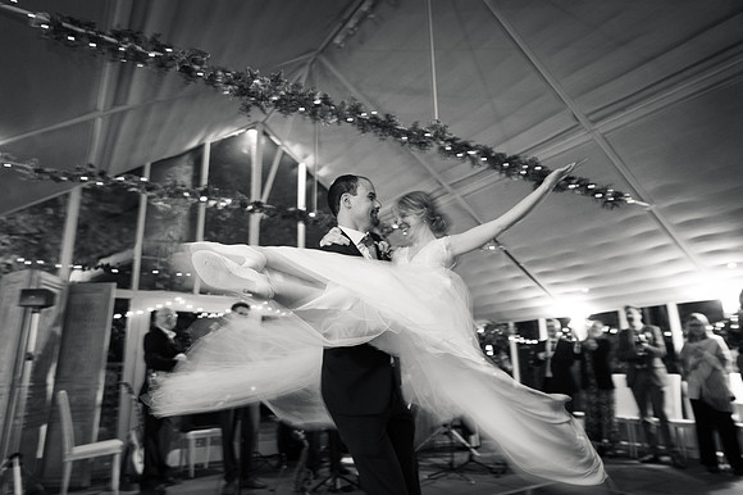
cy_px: 248
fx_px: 495
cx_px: 372
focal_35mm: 24
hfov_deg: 73.8
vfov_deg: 53.1
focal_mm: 24
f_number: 2.8
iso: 3200
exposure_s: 1/25
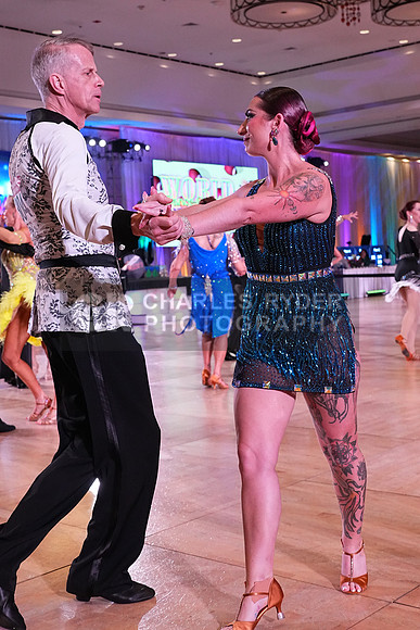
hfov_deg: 27.5
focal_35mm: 49
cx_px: 210
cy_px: 315
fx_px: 857
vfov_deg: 40.3
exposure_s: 1/400
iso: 3200
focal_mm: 33
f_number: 5
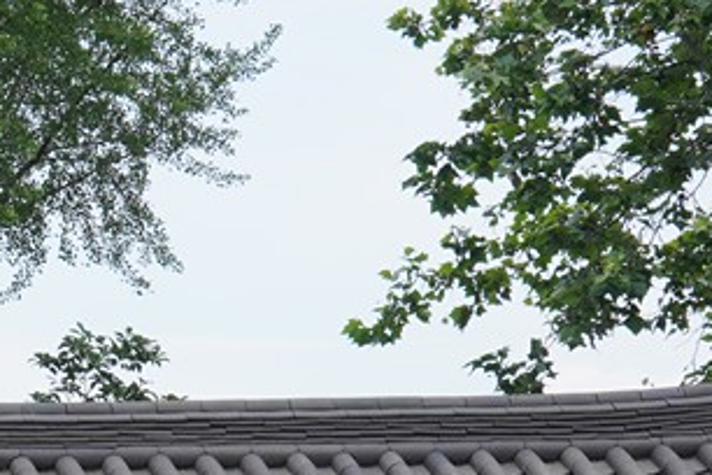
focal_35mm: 229
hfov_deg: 8.8
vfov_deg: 5.9
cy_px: 824
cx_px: -314
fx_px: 4529
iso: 200
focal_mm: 35
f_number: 11
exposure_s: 1/125
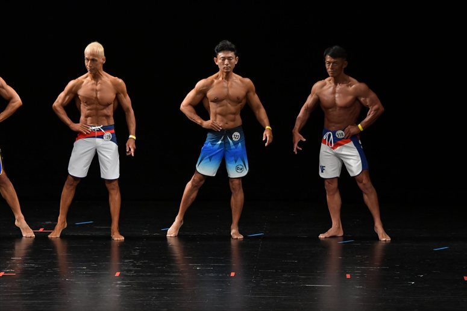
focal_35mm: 225
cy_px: 156
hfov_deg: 9.2
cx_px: 234
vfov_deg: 6.1
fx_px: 2917
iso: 3200
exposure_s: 1/400
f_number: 5.6
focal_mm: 150
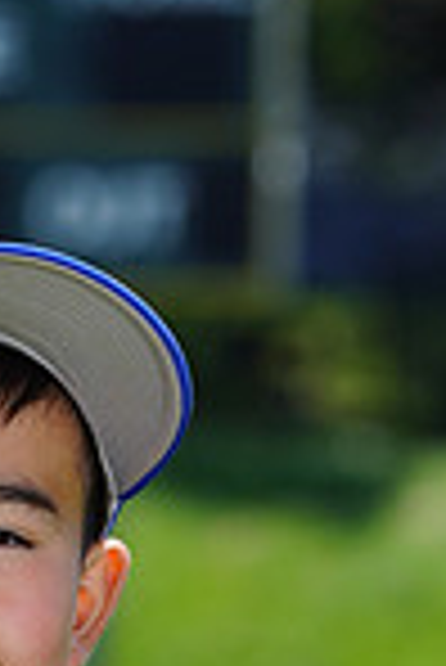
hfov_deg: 1.8
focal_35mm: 776
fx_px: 14386
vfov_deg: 2.7
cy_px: 806
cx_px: -246
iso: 100
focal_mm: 198
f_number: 8
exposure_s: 1/250
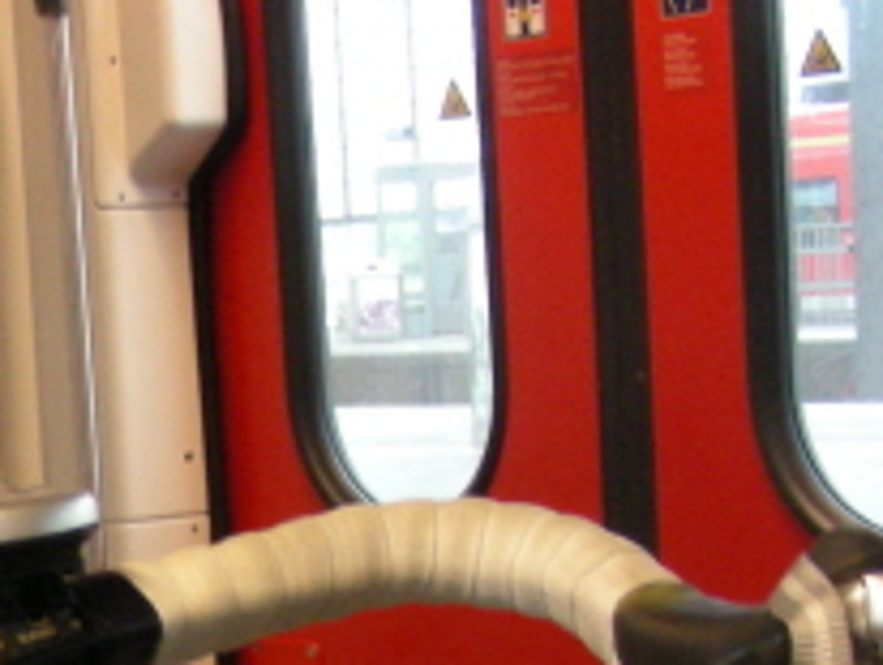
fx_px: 3014
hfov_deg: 15.8
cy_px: 922
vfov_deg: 12.1
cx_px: -274
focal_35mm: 118
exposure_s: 1/13.8
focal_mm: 6.3
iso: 200
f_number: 3.5
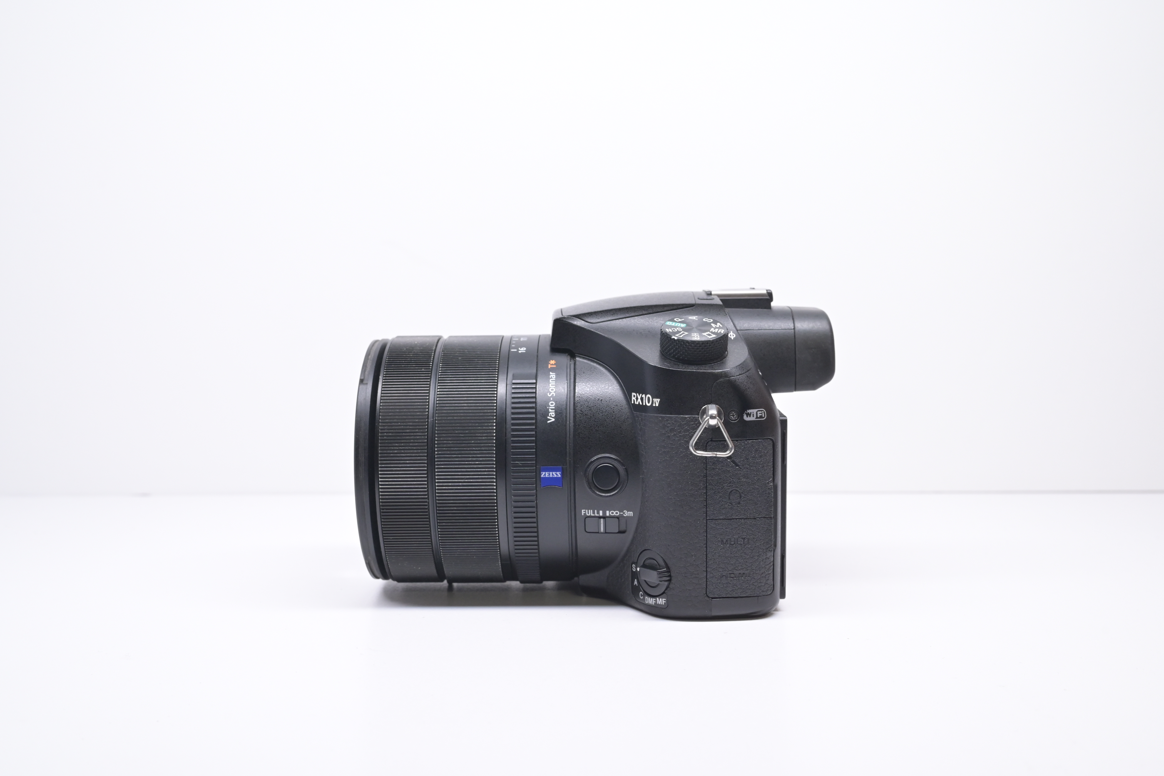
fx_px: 1293
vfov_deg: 33.4
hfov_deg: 48.5
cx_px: 582
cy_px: 388
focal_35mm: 40
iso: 1250
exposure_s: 1/60
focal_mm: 40
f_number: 10
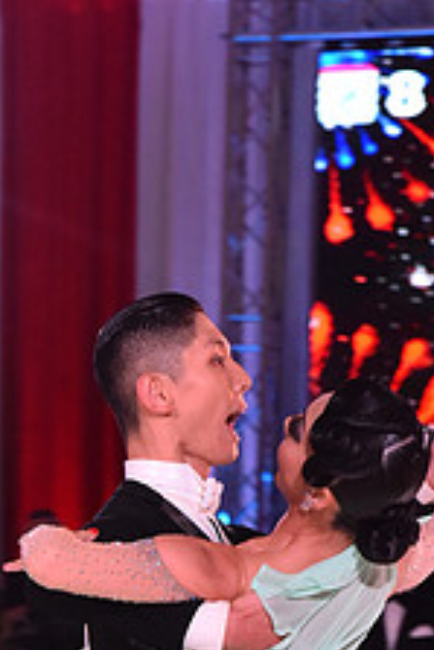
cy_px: 816
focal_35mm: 195
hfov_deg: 7.1
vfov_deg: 10.3
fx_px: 3521
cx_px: 182
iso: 2500
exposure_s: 1/320
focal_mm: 75
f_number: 6.3
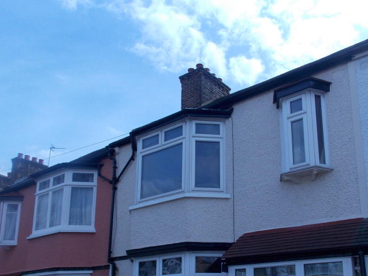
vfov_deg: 37.3
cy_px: 220
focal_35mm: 37
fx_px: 393
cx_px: 210
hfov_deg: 50.0
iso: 80
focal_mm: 4
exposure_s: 1/1000
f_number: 3.1
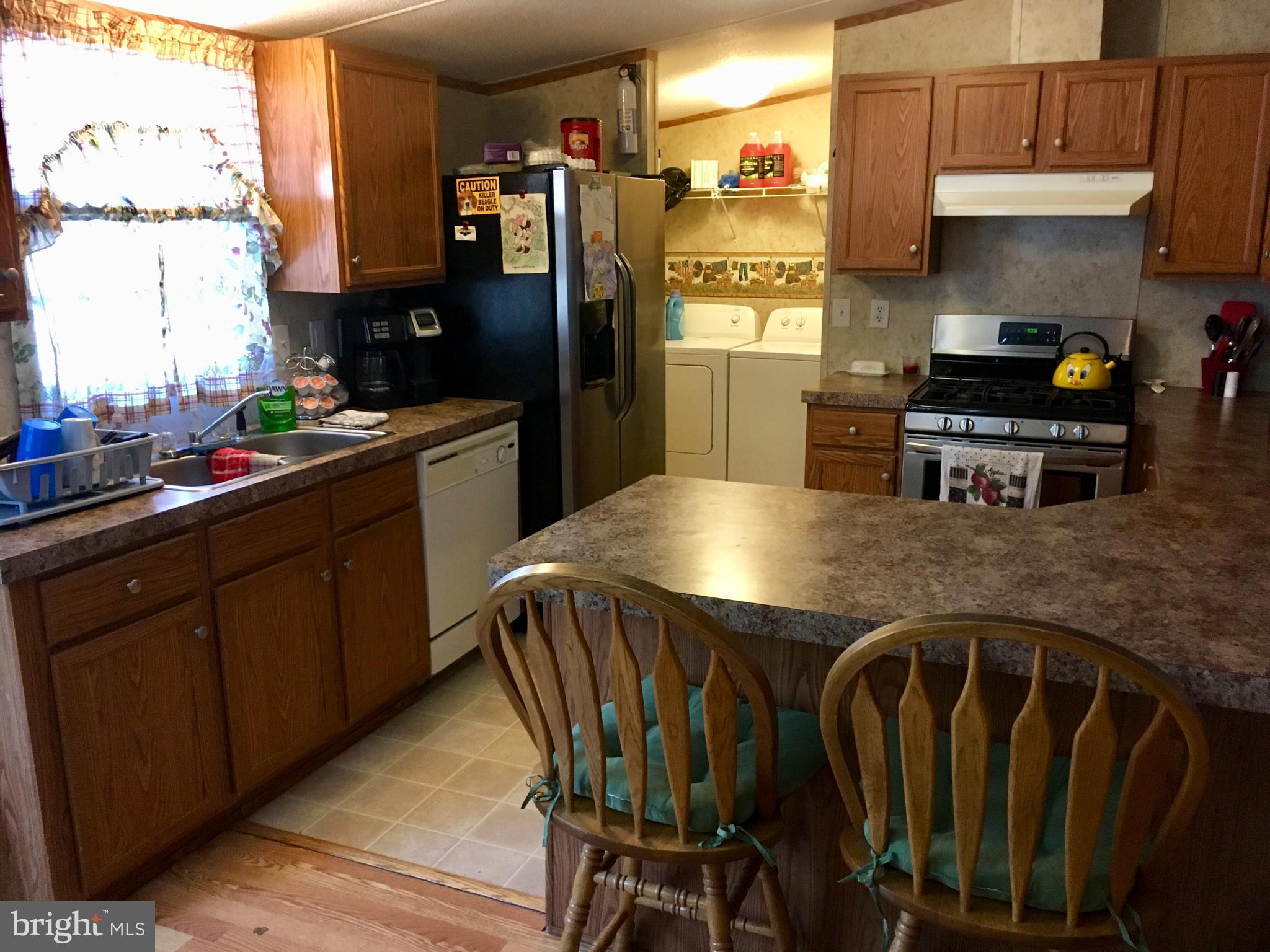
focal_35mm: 29
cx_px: 635
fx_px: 1064
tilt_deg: -9.5
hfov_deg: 61.7
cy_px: 476
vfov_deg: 48.2
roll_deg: +0.8
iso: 160
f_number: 2.2
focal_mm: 4.15
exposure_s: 1/30
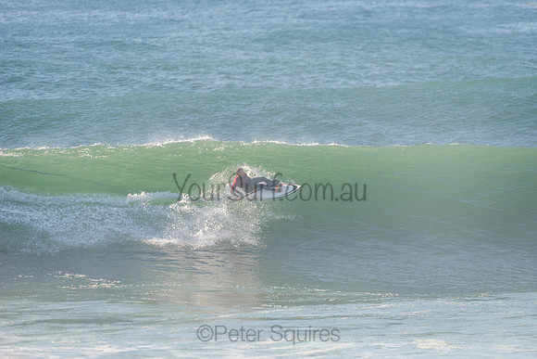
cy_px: 180
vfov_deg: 2.8
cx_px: 268
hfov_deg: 4.1
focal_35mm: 500
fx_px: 7460
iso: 220
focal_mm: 500
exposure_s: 1/1600
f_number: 5.6
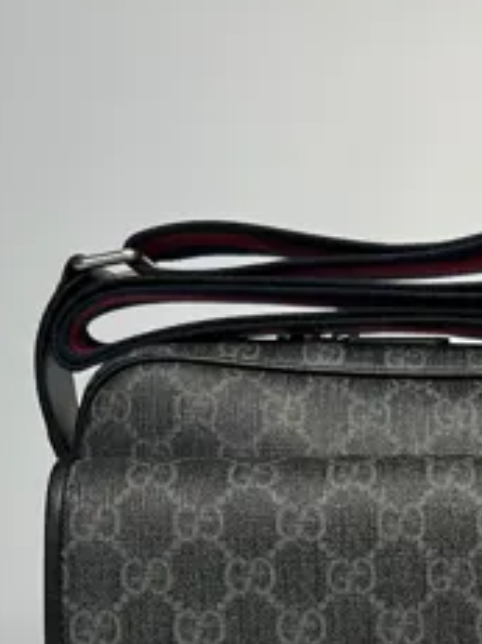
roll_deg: +0.4
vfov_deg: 34.1
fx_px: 1003
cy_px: 546
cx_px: 404
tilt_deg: -7.4
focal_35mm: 54
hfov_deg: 26.4
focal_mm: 5.7
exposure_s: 1/50
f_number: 1.5
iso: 80
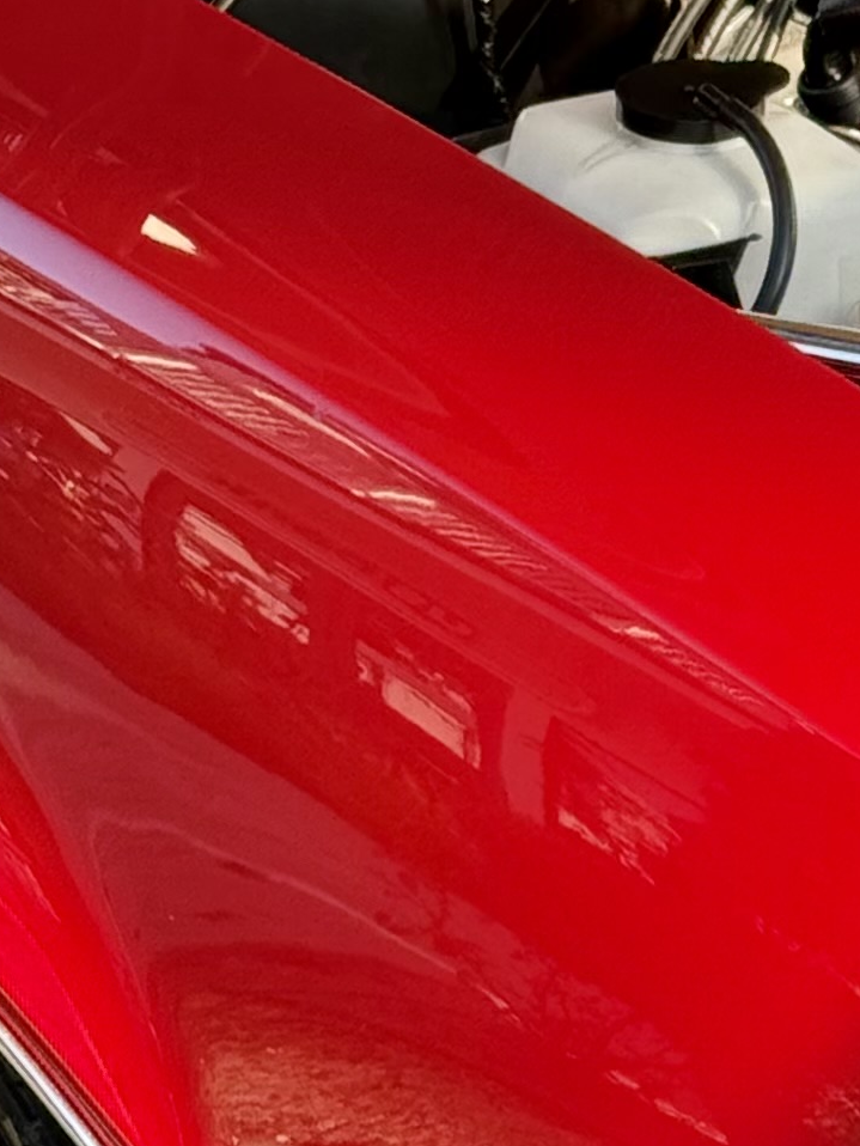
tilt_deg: -20.6
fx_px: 6688
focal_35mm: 202
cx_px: 1353
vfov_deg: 9.8
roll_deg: -0.6
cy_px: 322
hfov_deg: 7.2
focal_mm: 6.76
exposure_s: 1/220
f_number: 1.78
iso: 80
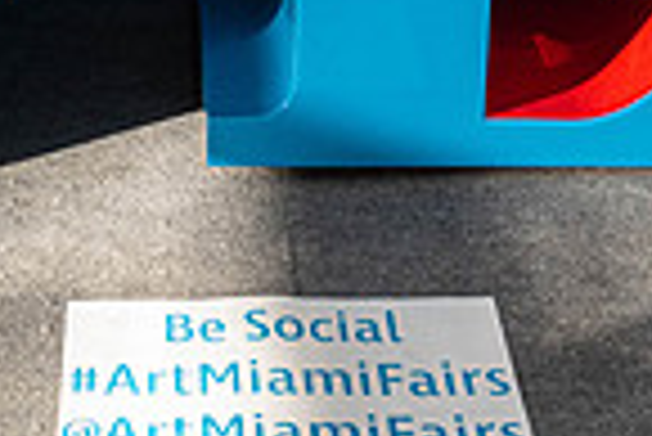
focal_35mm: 120
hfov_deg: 17.0
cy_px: -348
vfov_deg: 10.7
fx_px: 2175
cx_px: 171
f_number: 5
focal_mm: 10.89
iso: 400
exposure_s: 1/125
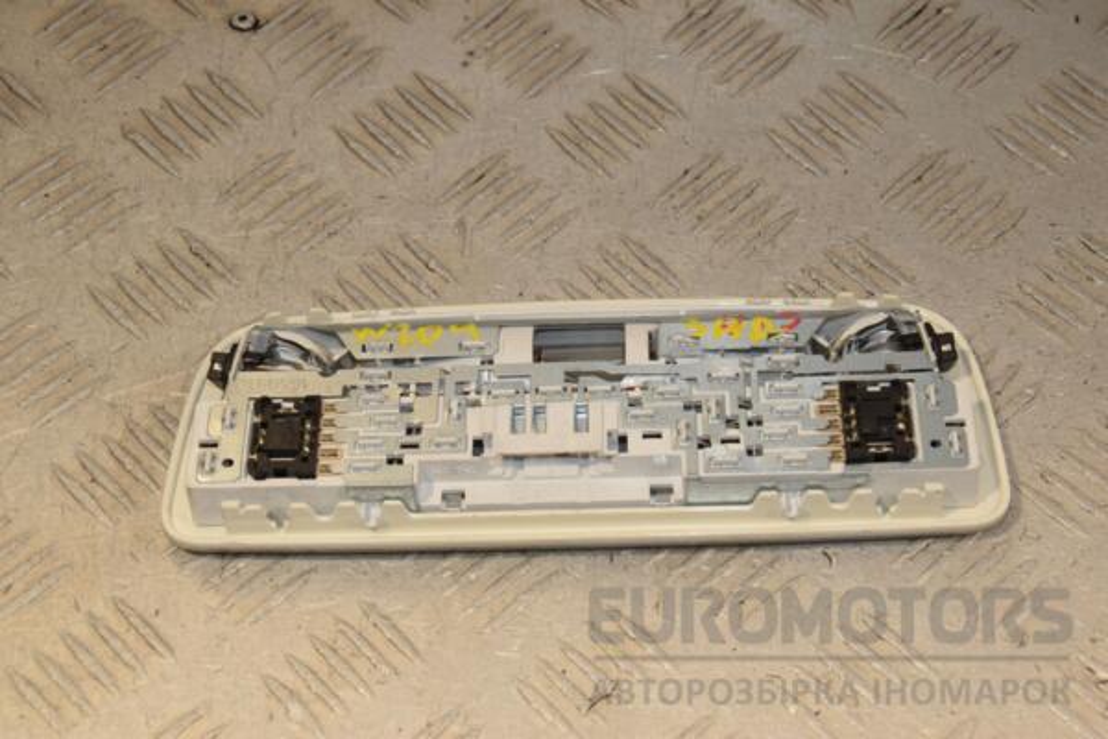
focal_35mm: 78
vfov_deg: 17.5
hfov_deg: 26.0
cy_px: 370
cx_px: 554
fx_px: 2400
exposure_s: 1/200
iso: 800
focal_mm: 52
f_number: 10
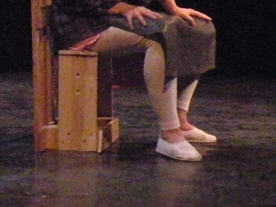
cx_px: -77
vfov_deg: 7.5
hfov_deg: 10.0
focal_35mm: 195
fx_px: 1555
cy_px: -73
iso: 1600
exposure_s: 1/60
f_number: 3.5
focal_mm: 9.8
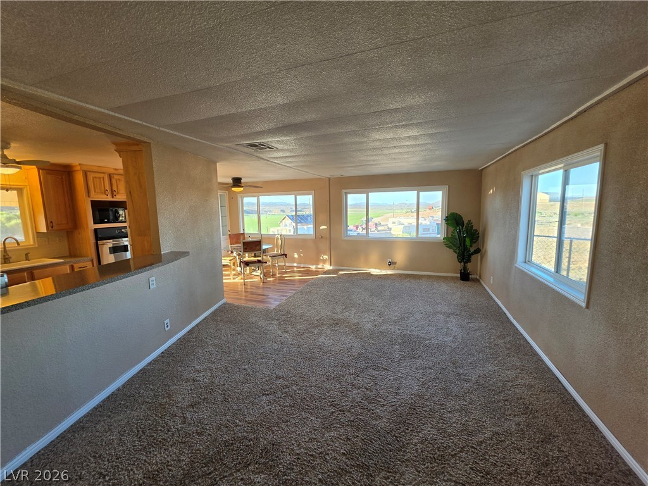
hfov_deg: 106.2
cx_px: 324
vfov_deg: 89.9
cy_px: 243
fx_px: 243
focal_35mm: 13
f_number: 1.9
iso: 50
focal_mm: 2.2
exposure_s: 1/120
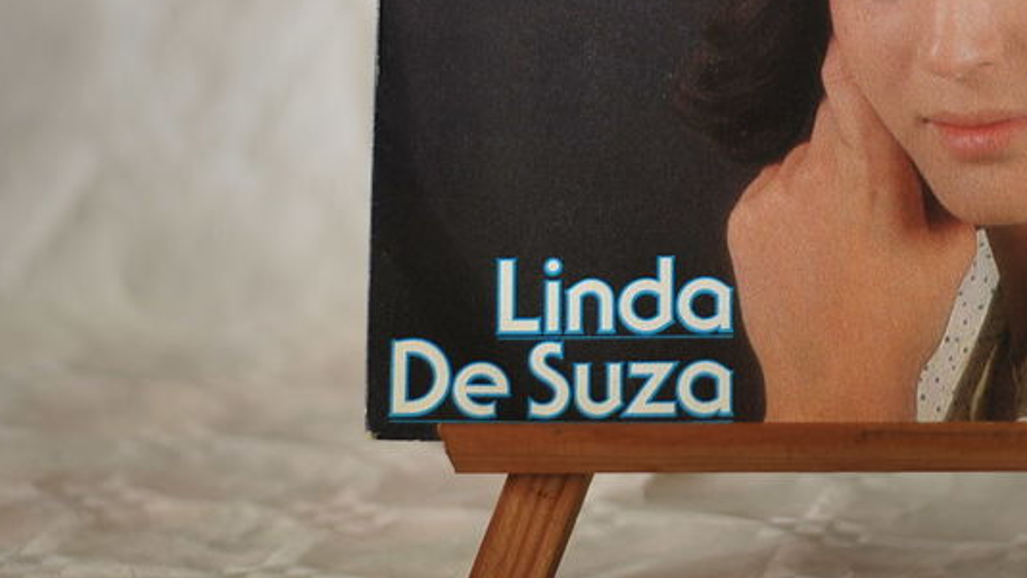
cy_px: 7
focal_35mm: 147
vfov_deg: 8.2
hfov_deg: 14.5
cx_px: 910
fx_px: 4003
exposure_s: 1/80
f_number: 1.8
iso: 100
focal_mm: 50
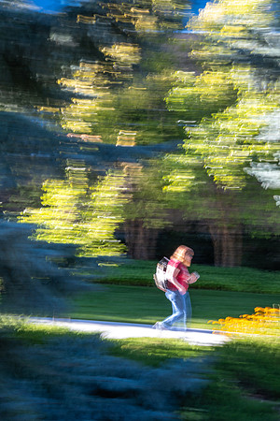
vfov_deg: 28.8
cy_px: 210
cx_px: 140
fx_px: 817
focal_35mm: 70
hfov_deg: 19.5
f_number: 22
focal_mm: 70
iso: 200
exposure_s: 1/5
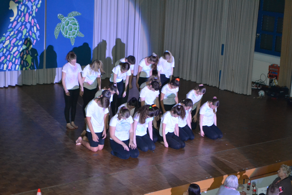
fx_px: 584
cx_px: 146
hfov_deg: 28.1
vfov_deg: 18.9
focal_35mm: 72
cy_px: 98
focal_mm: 48
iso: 3200
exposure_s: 1/60
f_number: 5.3
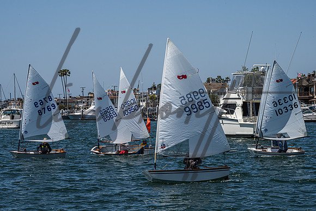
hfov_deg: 16.7
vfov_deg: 11.2
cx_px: 153
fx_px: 1079
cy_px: 104
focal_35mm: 123
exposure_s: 1/400
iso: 250
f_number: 18
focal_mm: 110
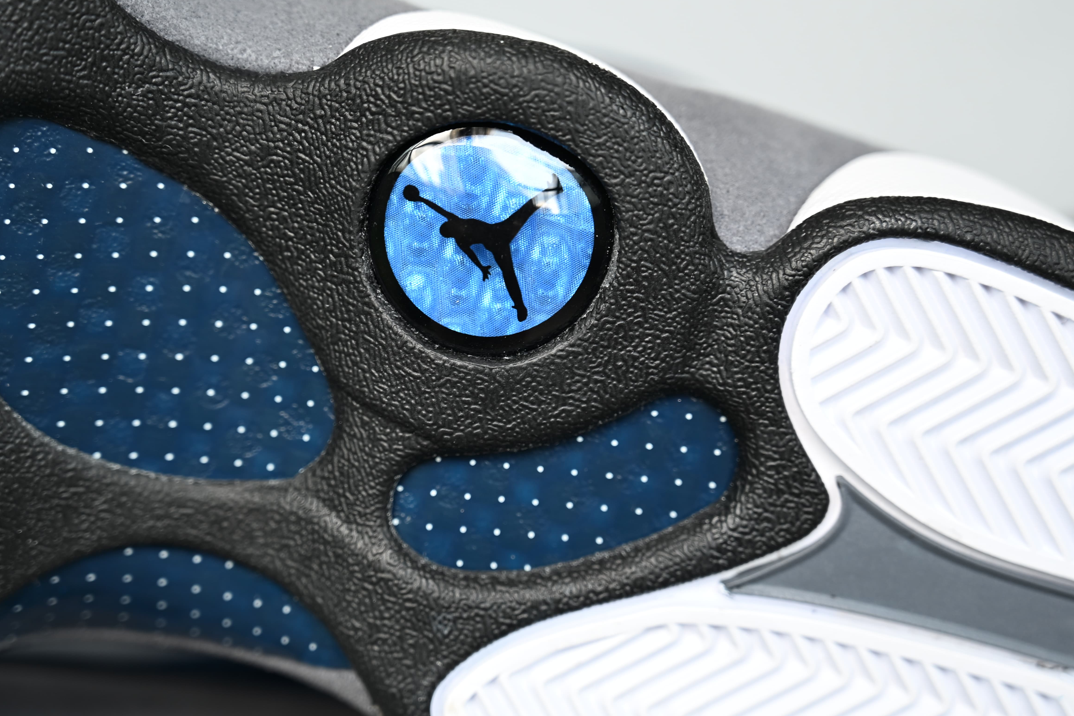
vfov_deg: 17.9
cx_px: 461
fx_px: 2267
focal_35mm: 76
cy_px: 355
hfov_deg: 26.6
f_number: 4
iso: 125
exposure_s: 1/60
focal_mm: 58
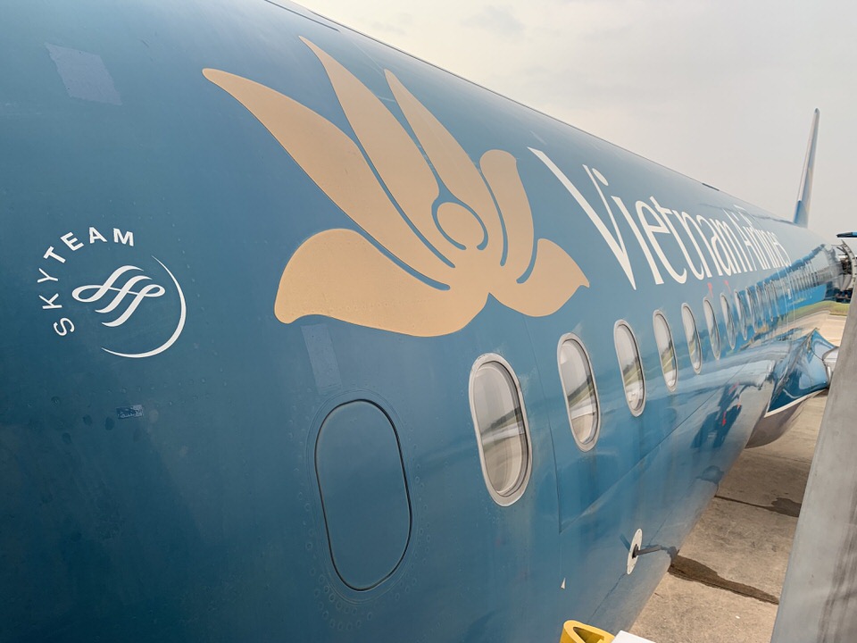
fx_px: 644
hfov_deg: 67.3
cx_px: 428
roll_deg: -2.8
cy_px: 322
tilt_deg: -4.8
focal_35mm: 26
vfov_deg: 53.1
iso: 25
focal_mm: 4.25
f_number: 1.8
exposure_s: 1/128
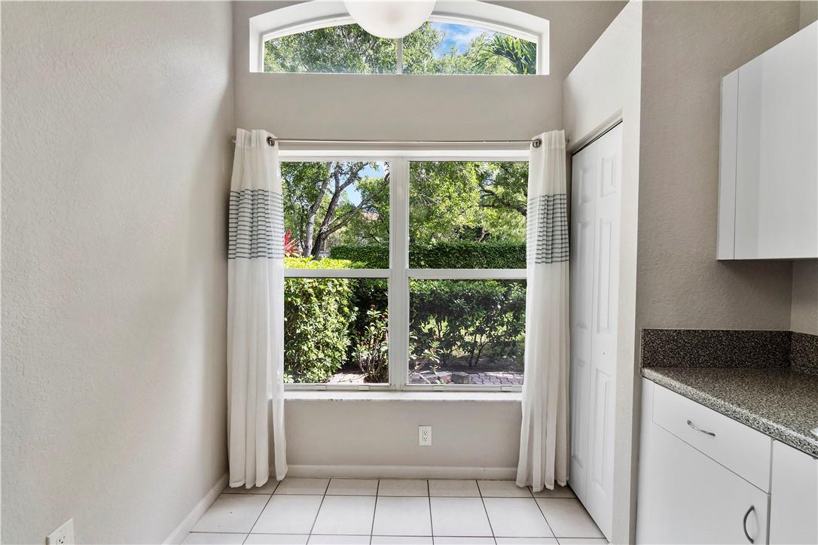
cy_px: 272
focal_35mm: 15
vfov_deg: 77.3
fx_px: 341
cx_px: 409
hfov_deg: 100.4
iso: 160
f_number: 11
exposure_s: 1/15
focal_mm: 10
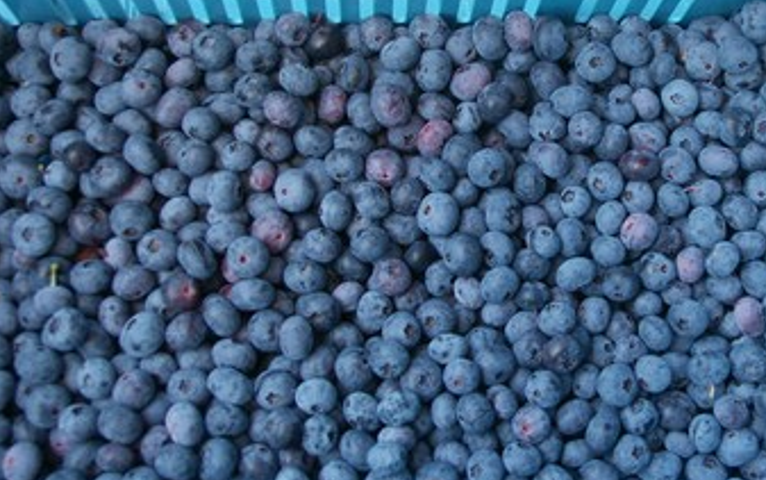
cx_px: 528
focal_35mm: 66
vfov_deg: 19.7
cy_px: 172
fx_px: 1379
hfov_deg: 30.8
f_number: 6.7
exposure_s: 1/125
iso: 200
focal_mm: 30
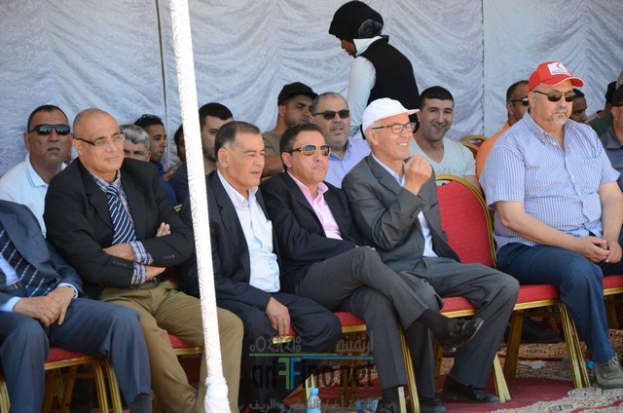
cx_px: 312
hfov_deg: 13.1
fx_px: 2720
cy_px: 206
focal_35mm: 158
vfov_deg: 8.7
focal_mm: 105
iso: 200
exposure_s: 1/125
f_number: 5.6
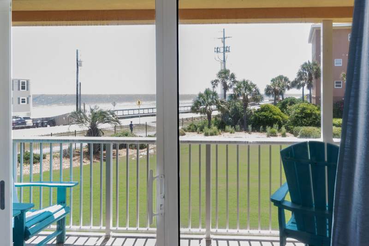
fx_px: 287
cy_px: 123
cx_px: 184
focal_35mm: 28
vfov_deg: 46.4
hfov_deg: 65.5
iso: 400
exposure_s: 1/5
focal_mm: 28
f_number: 9
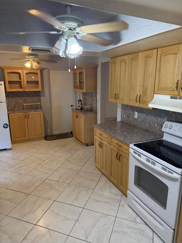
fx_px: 168
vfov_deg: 71.6
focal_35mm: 24
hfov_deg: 56.8
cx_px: 91
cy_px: 122
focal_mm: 6.76
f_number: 1.78
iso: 250
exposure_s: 1/60
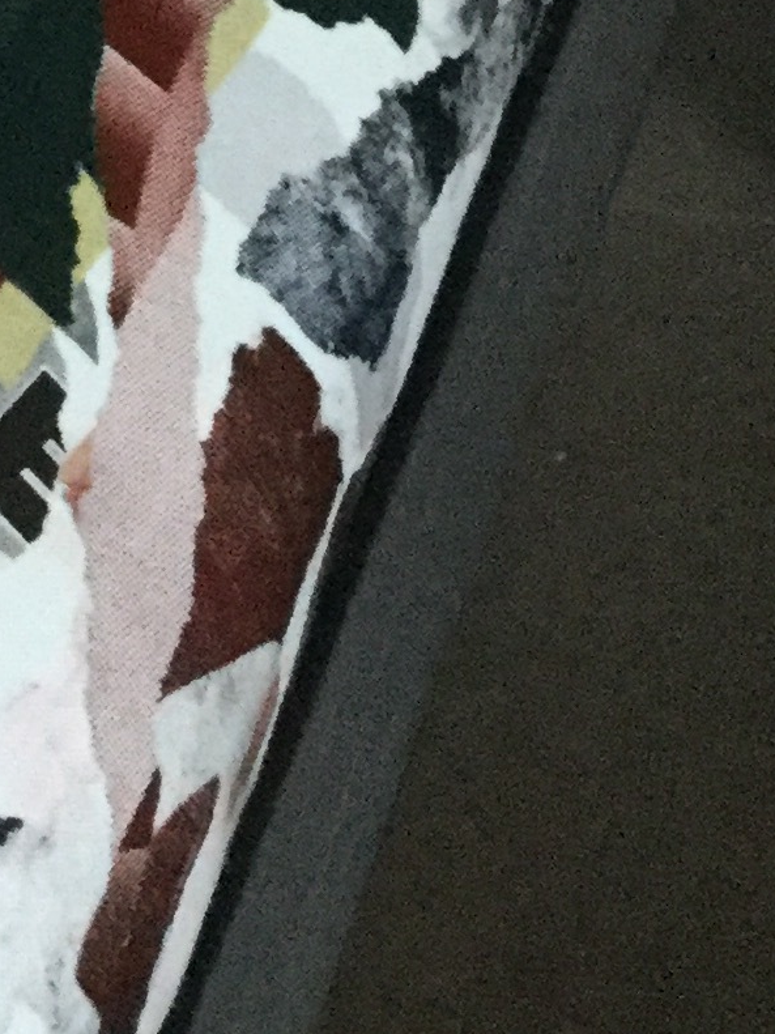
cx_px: -727
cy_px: -407
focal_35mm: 128
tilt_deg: -36.0
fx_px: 3822
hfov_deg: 10.7
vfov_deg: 14.6
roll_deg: +21.0
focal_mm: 3.3
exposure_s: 1/33
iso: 250
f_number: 2.4
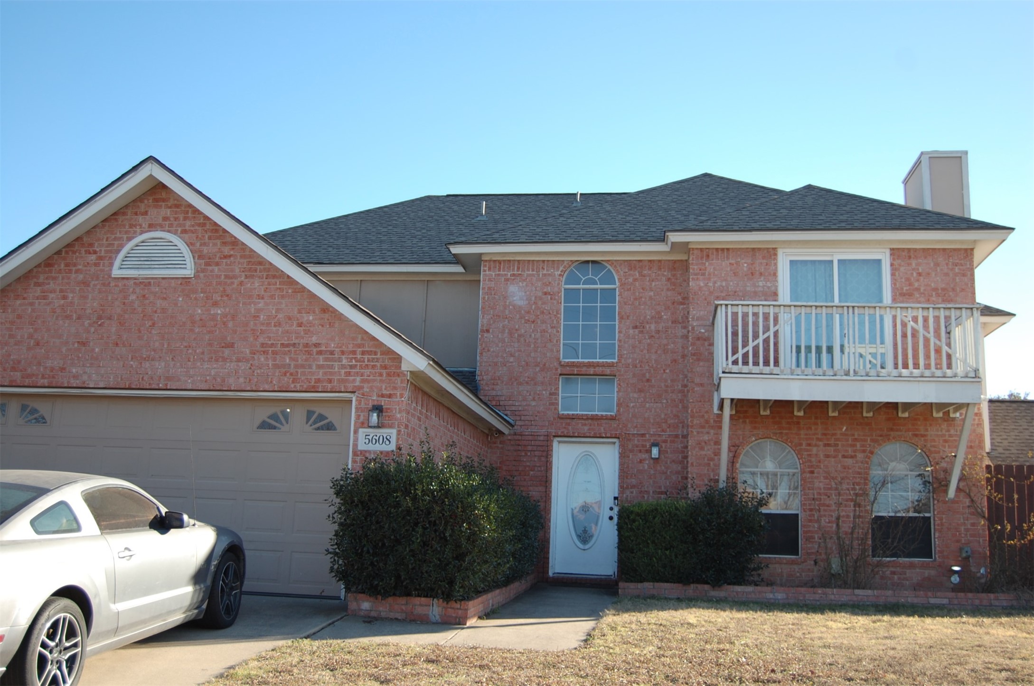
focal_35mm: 34
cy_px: 343
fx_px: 989
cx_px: 517
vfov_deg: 38.2
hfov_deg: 55.2
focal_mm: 23
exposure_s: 1/500
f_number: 3.8
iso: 200
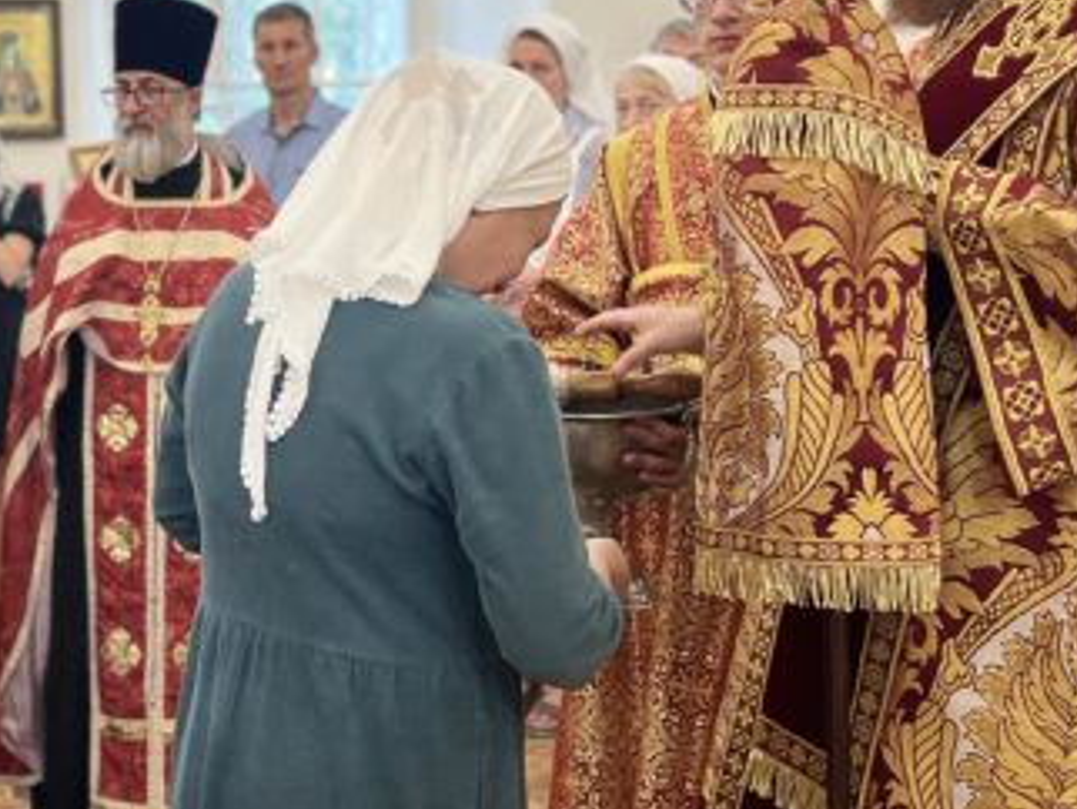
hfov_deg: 30.4
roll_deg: +1.5
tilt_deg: -2.8
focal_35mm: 62
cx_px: 207
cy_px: 328
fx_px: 1930
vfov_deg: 23.6
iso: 100
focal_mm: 5.7
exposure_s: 1/50
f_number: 1.5
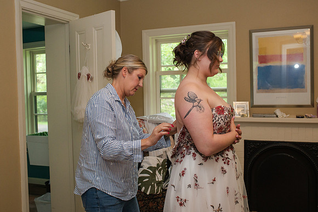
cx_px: 166
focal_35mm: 37
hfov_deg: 52.3
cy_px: 101
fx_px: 324
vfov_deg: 36.2
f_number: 5
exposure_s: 1/200
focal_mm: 35
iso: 1000
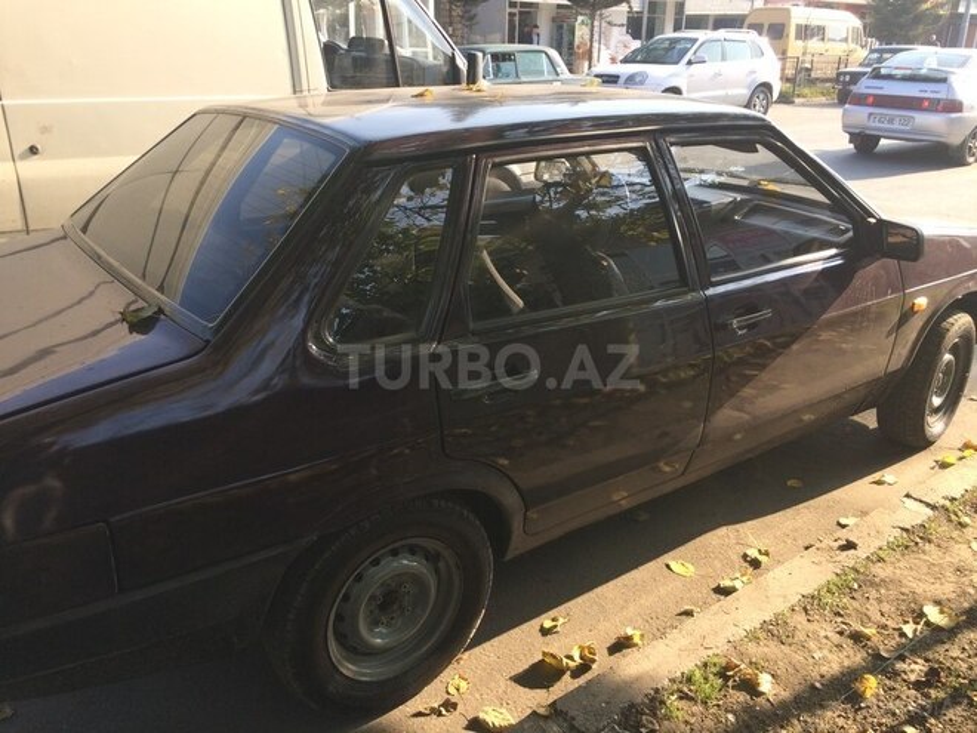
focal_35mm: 29
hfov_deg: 61.7
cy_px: 366
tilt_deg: -18.4
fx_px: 818
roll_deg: +0.6
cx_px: 488
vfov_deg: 48.2
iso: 32
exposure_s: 1/391
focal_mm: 4.15
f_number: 2.2
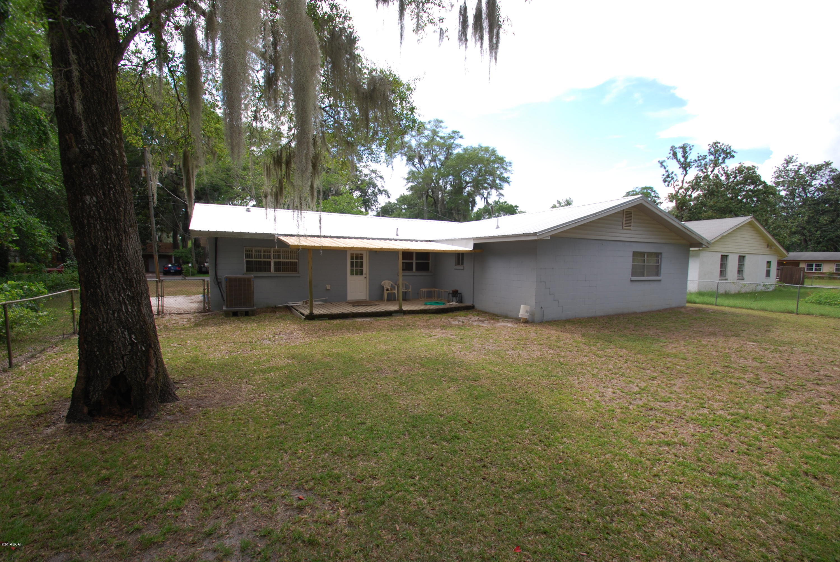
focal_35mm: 15
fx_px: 350
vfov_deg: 77.5
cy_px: 281
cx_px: 420
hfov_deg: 100.3
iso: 100
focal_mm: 10
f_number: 6.3
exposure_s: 1/160
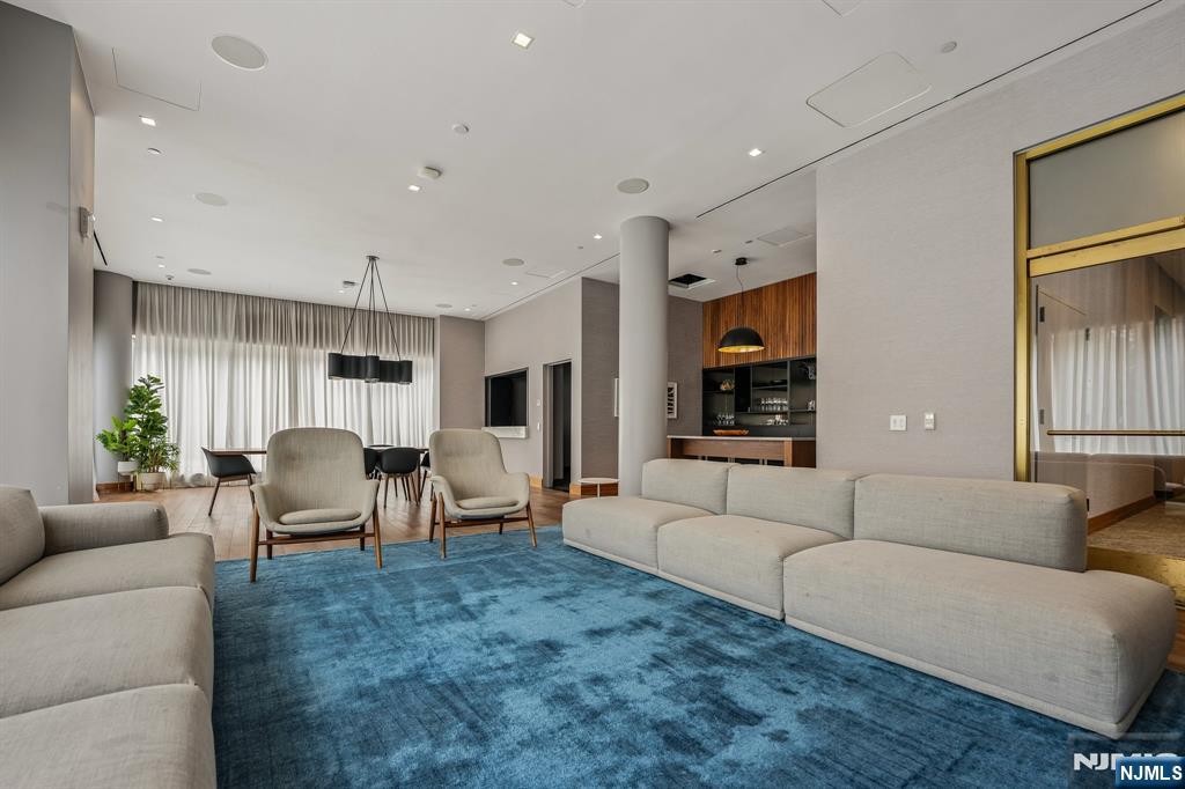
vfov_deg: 81.2
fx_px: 461
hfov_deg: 104.3
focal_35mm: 14
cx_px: 592
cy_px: 394
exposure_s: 1/13
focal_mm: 14
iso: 160
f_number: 6.3
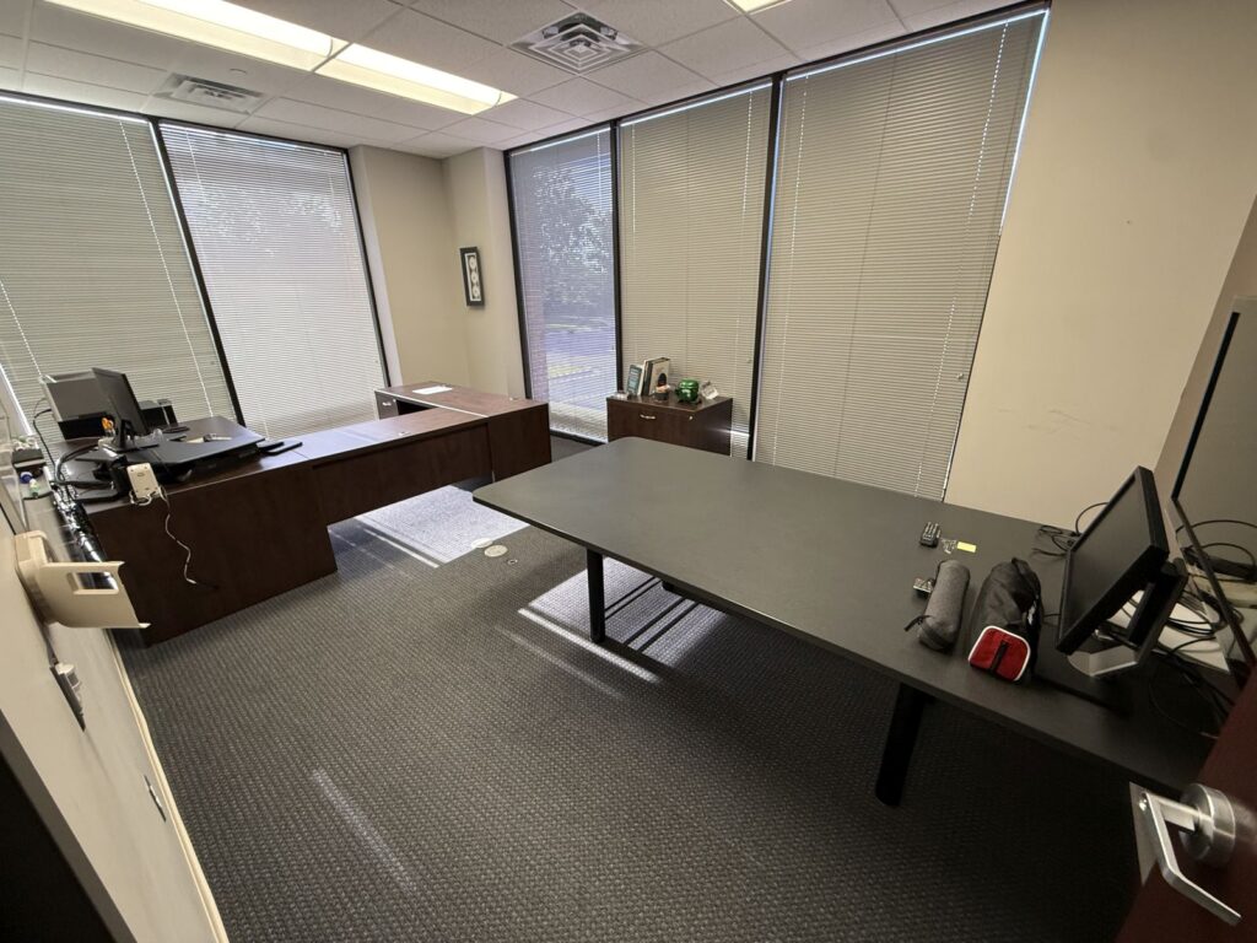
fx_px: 508
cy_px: 472
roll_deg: +2.0
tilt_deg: -20.2
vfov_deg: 85.7
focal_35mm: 14
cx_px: 628
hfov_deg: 102.1
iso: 250
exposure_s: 1/60
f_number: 2.2
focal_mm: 2.22
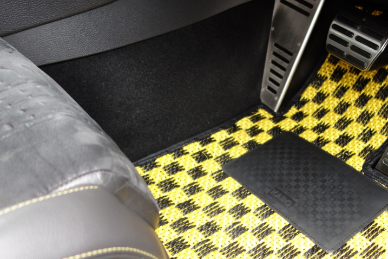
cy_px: 187
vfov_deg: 26.7
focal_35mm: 50
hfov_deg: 39.1
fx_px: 539
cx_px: 262
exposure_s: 1/60
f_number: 1.8
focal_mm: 10.4
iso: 125
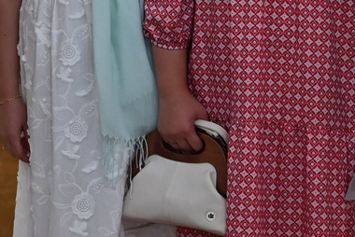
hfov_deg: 6.0
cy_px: 12
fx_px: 3326
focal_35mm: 337
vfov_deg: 4.1
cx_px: -188
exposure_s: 1/125
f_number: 2.8
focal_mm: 50
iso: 500
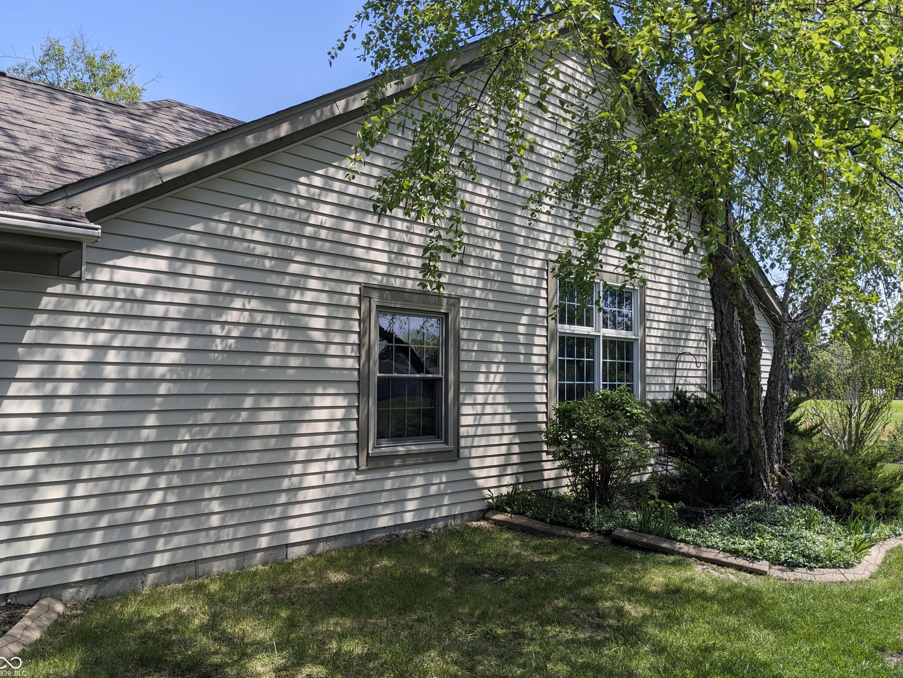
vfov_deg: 49.7
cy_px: 333
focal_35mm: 28
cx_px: 450
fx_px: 730
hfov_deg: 63.4
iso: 56
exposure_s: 1/1799
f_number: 1.73
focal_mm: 4.38
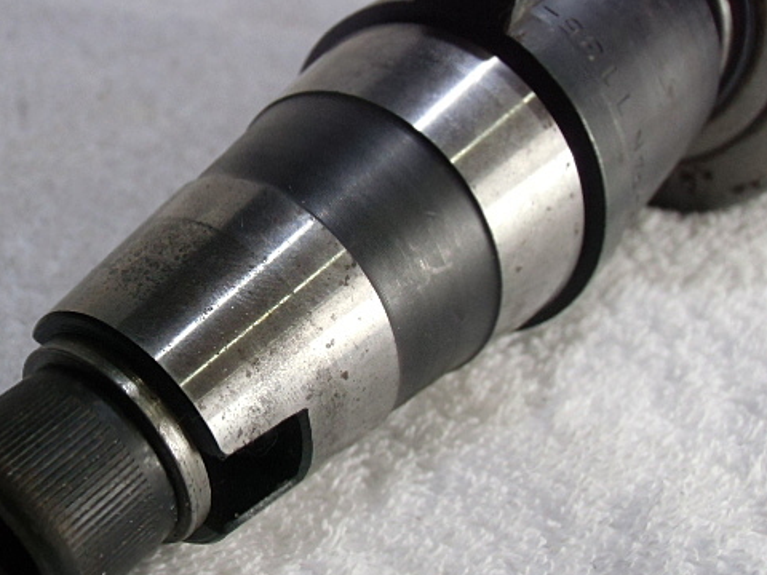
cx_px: 280
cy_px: 327
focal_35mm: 44
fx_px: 975
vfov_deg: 32.8
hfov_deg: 42.6
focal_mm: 5.93
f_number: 3.7
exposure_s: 1/60
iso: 400
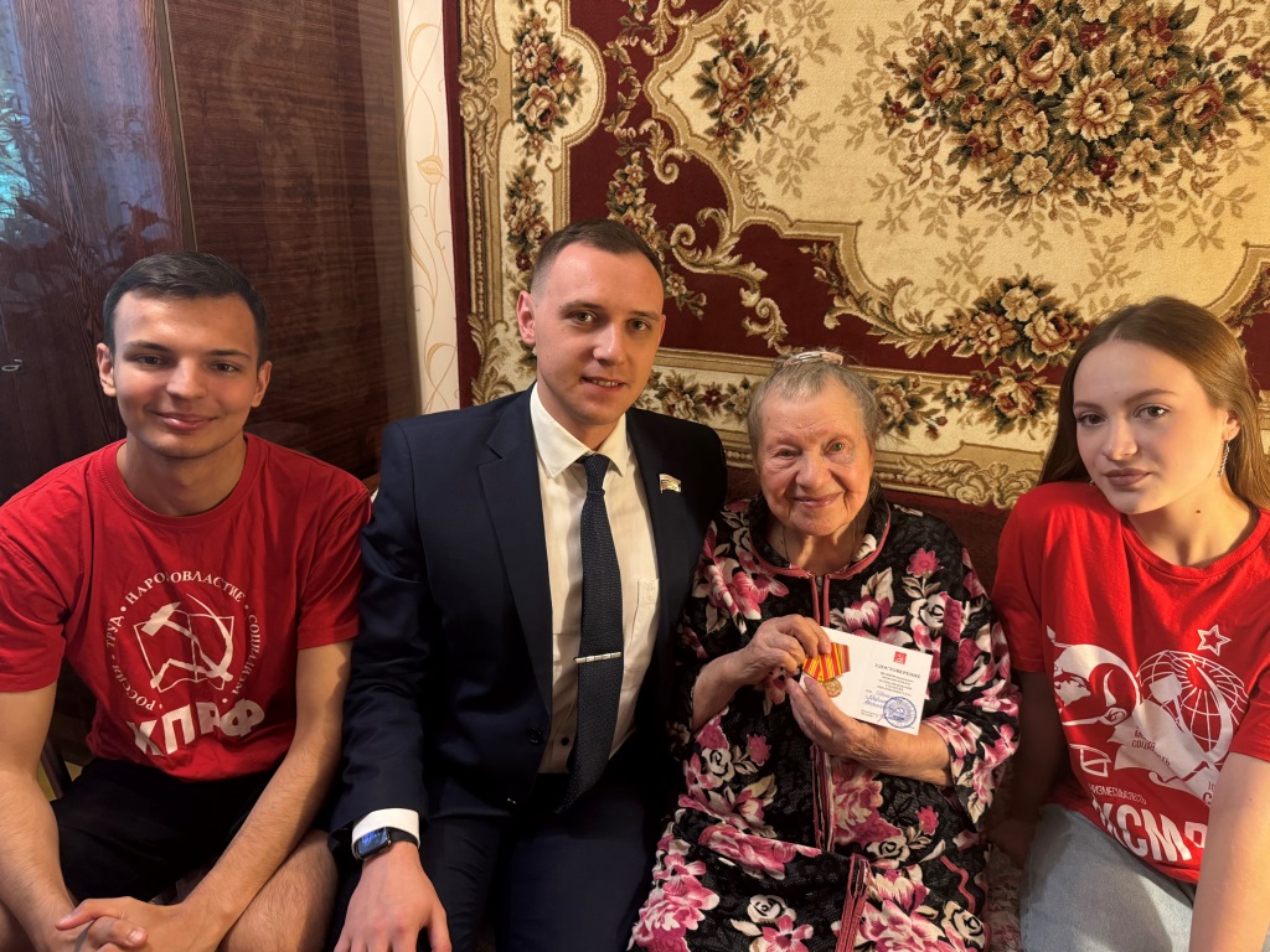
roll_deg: -1.4
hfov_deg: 71.6
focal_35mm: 24
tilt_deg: -21.2
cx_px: 635
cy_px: 476
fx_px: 881
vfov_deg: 56.8
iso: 400
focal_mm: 6.76
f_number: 1.78
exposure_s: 1/50
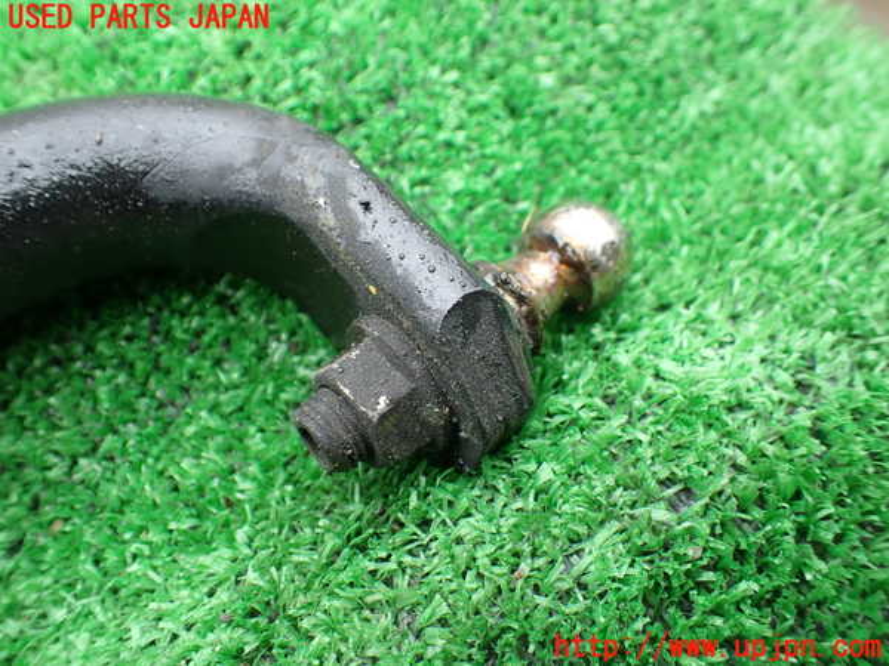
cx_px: 444
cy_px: 333
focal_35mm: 30
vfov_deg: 46.8
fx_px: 770
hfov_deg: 60.0
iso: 100
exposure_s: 1/125
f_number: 2.3
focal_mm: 5.4
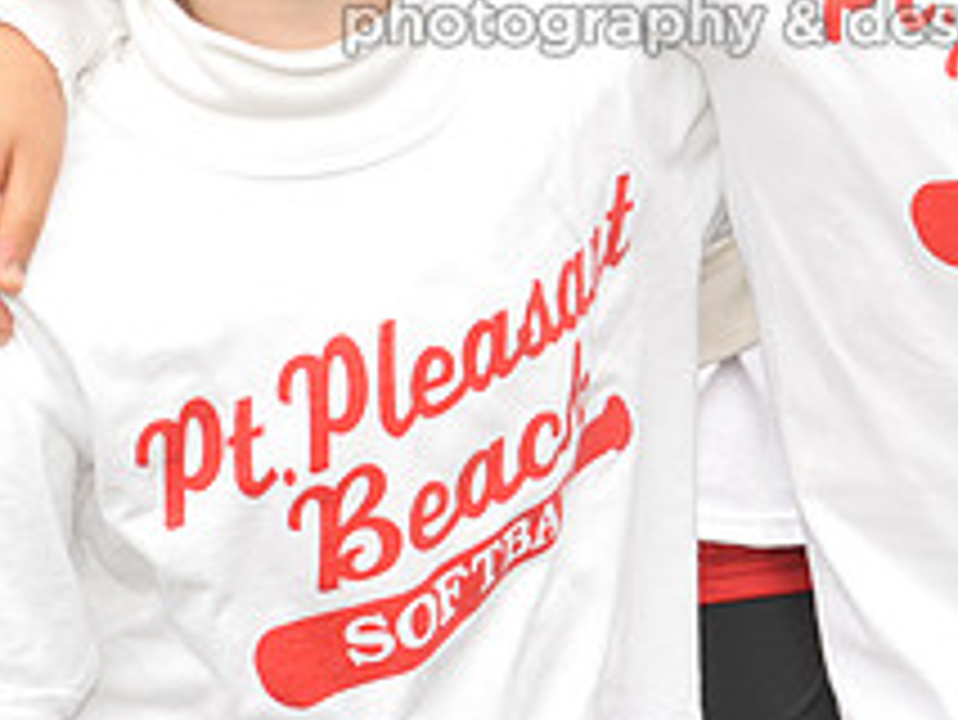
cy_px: -144
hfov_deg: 10.8
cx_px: 801
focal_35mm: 183
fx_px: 5067
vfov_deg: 8.0
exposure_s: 1/250
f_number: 8
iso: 400
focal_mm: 70
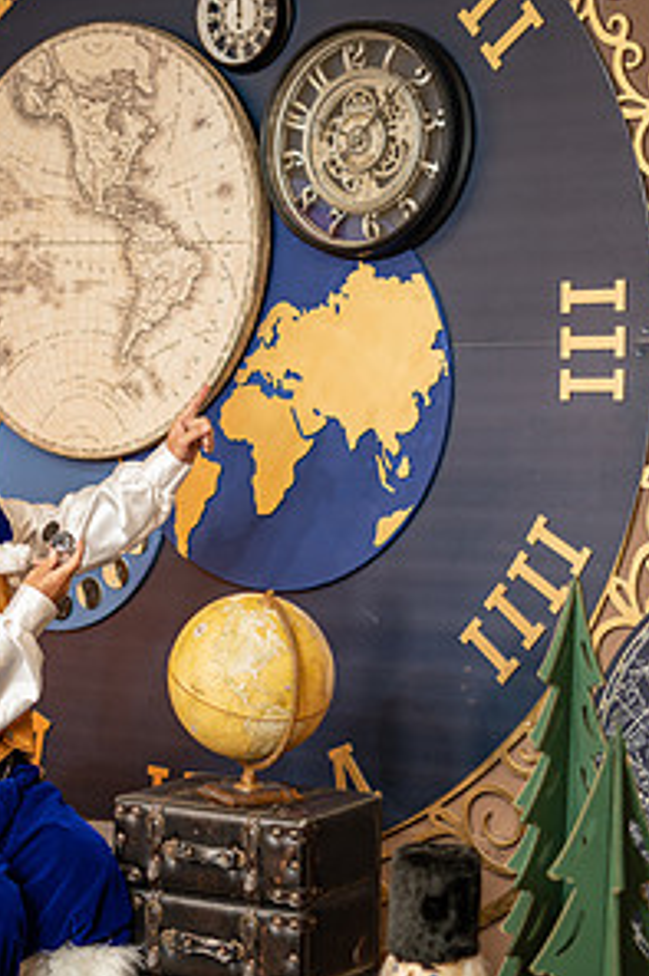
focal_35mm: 76
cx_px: 217
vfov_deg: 26.5
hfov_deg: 17.9
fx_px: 2057
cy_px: 650
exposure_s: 1/80
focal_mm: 50
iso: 320
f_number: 1.8
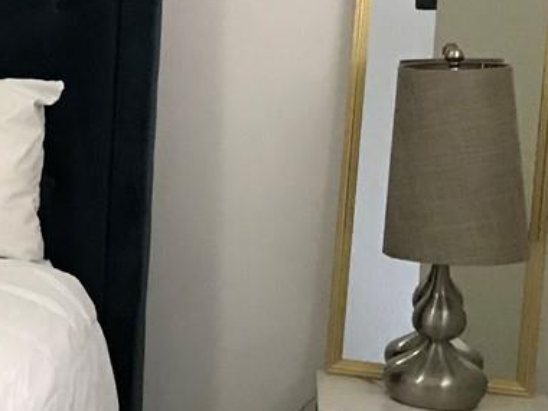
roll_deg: -0.8
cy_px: 130
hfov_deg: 14.4
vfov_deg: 12.5
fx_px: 1868
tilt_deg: -7.4
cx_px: -476
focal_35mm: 118
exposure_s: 1/15
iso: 64
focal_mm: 3.99
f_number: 1.8
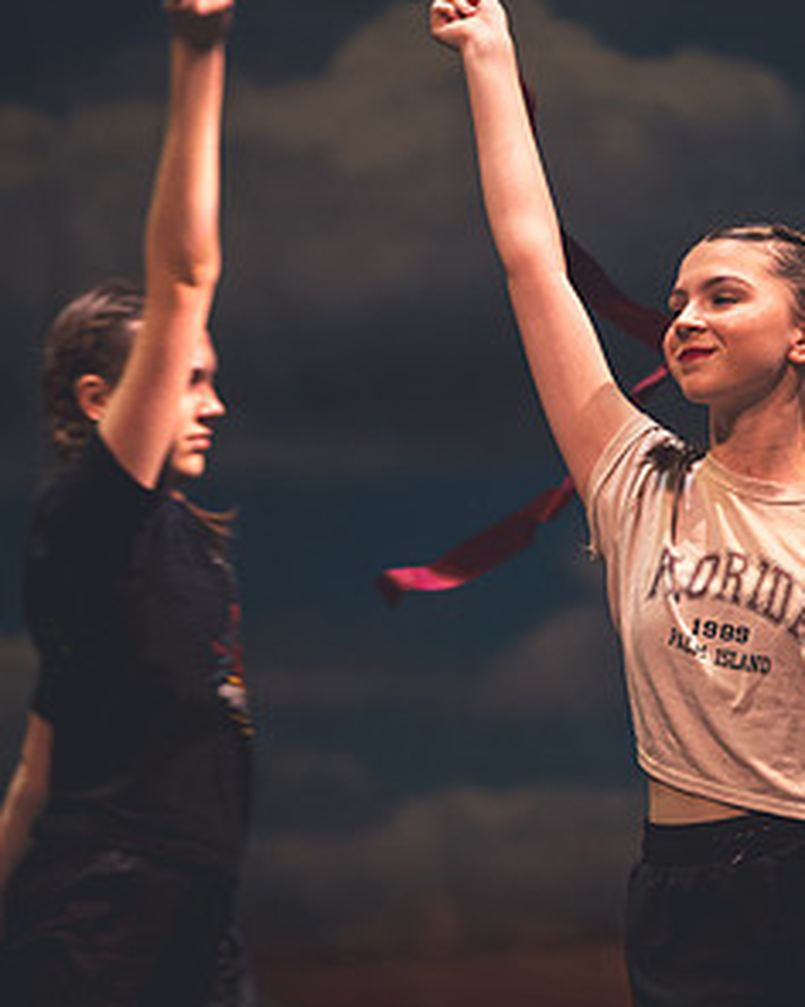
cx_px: 471
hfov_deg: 4.8
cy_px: 568
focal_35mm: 323
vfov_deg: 6.0
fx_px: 9619
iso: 1600
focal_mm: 175
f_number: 2.8
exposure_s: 1/250
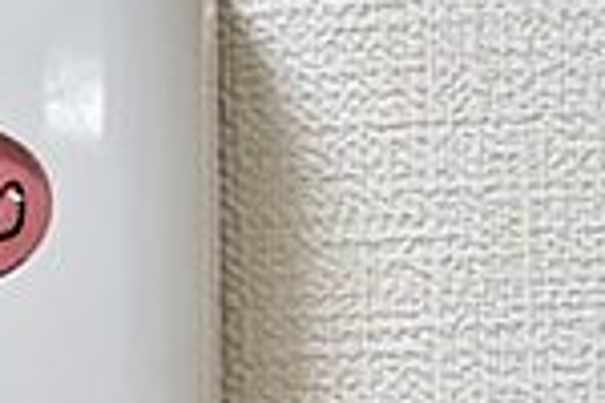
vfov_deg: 8.8
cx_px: -355
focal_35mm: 154
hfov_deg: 12.5
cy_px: 484
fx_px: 2588
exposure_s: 1/40
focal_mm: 24
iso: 125
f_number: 4.5
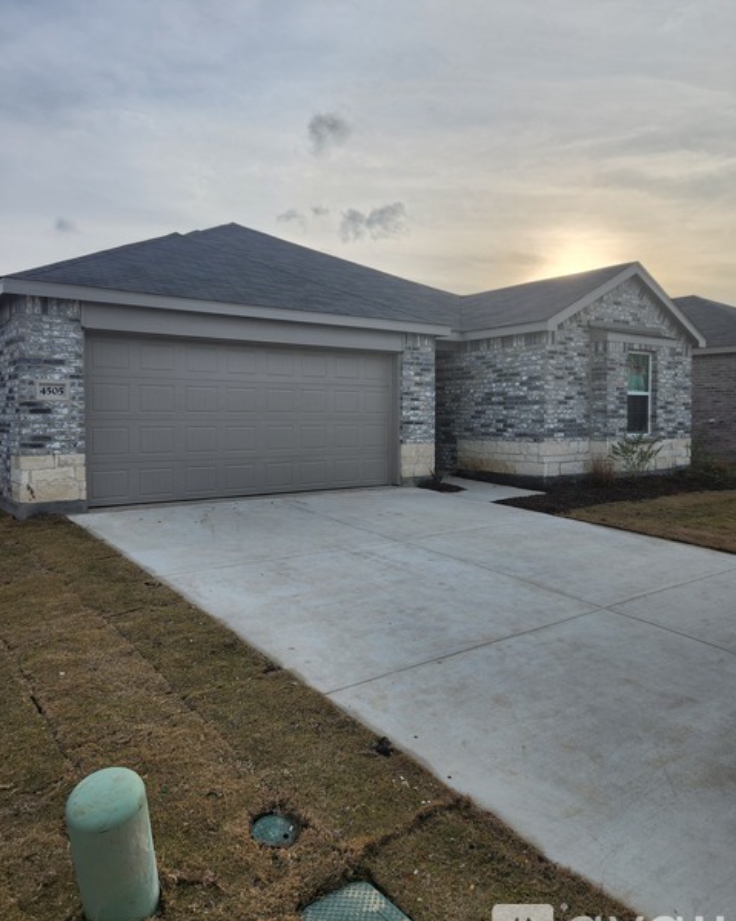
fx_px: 681
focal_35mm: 25
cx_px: 356
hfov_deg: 56.8
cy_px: 453
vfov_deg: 68.1
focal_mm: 5.4
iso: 20
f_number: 1.8
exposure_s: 1/1437
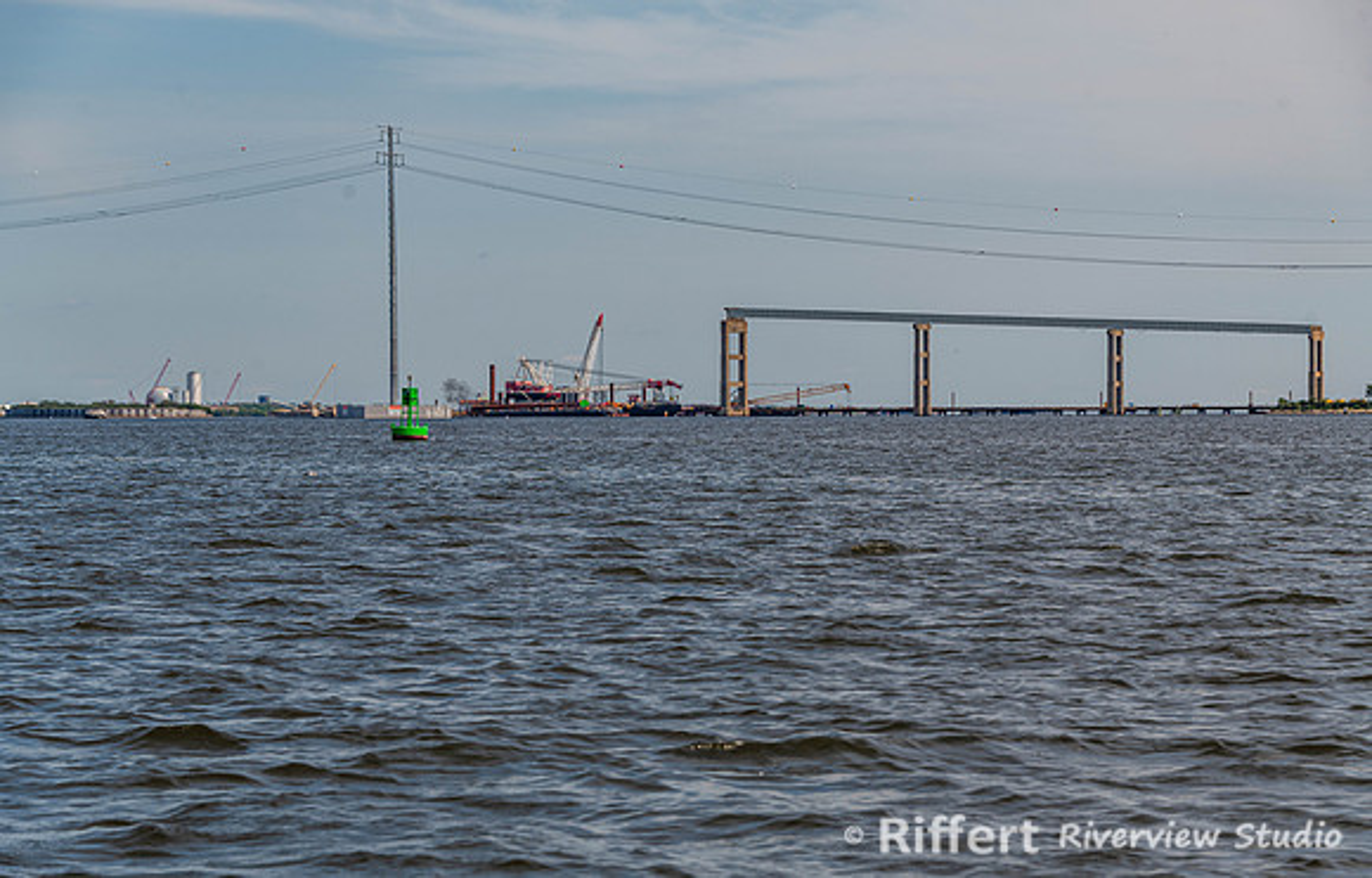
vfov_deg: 10.5
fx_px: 4774
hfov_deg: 16.4
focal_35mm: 127
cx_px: 686
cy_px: 440
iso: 64
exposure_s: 1/320
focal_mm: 122
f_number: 8
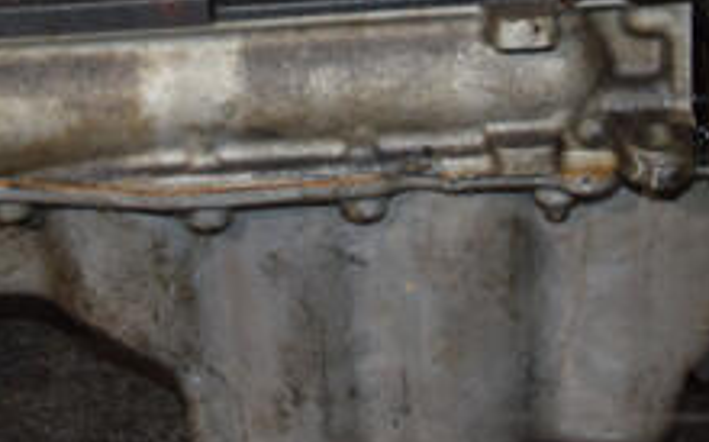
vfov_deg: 12.2
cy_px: -87
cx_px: 264
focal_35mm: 104
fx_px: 2015
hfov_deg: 19.9
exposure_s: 1/60
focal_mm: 25
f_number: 5
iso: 800
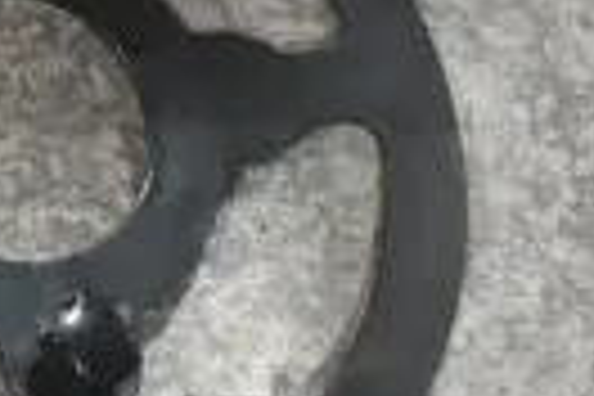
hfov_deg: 9.6
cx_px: -752
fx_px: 3201
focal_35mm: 194
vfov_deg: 7.0
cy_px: -137
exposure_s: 1/250
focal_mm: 28
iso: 6400
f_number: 8
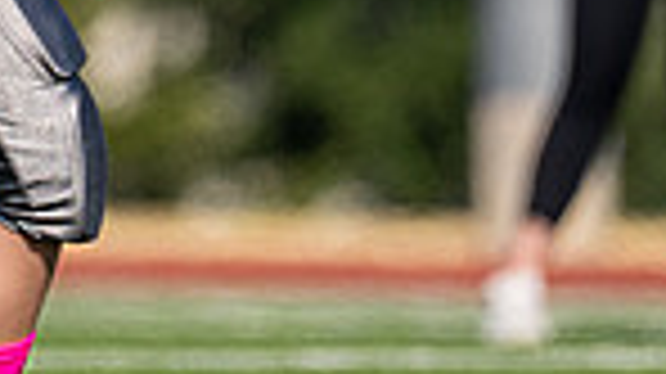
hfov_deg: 1.5
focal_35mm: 1405
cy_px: -149
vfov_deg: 0.9
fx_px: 24794
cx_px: -207
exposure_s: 1/2500
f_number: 2.8
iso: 100
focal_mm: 200
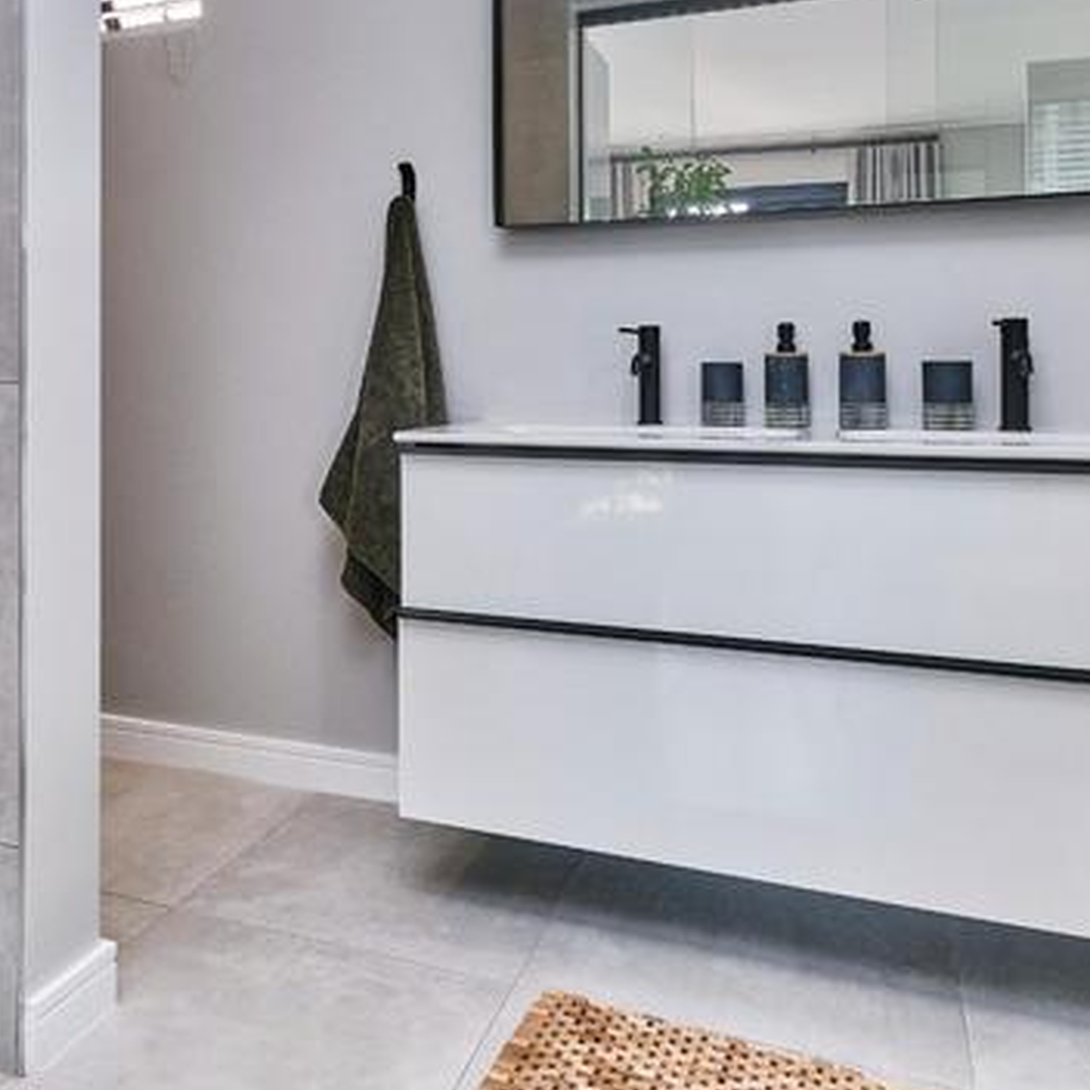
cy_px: 379
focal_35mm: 29
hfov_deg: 54.5
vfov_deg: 54.7
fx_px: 1033
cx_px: 365
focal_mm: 10
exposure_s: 1/100
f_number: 8
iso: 800
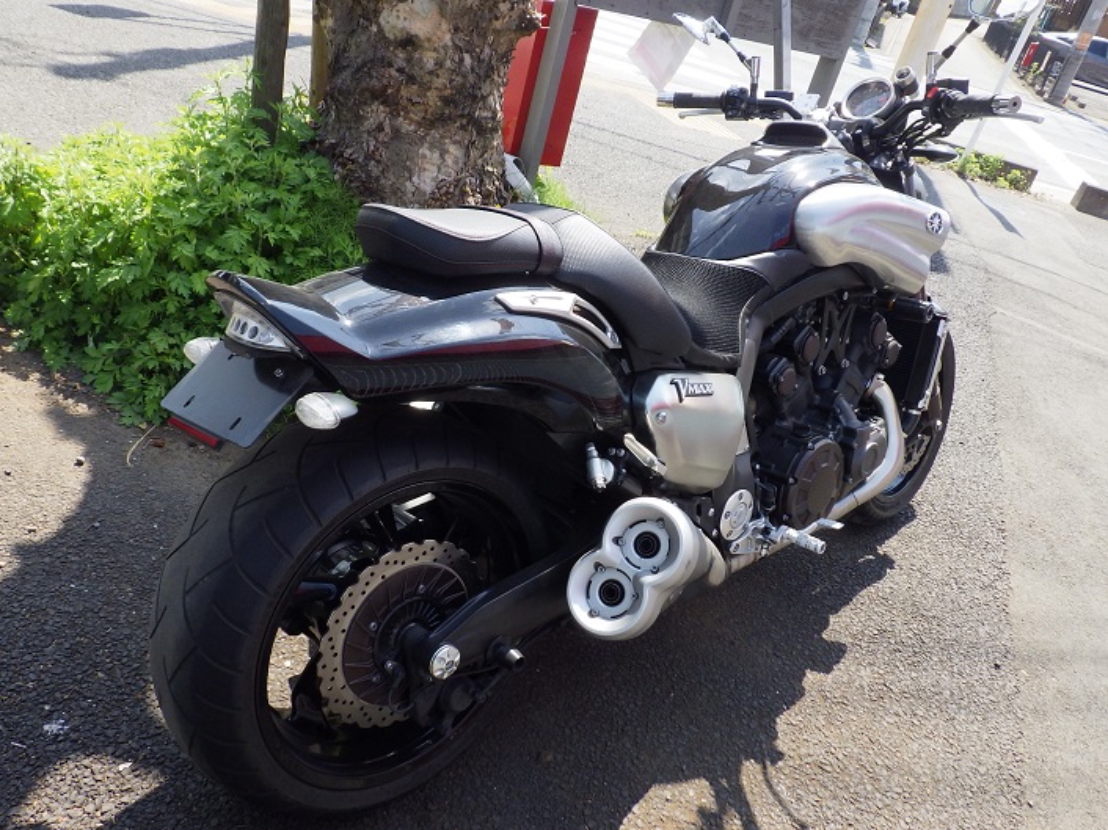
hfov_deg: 63.5
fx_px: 896
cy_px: 415
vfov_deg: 49.7
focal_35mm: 28
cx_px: 554
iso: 250
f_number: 4.2
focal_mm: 5
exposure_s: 1/500
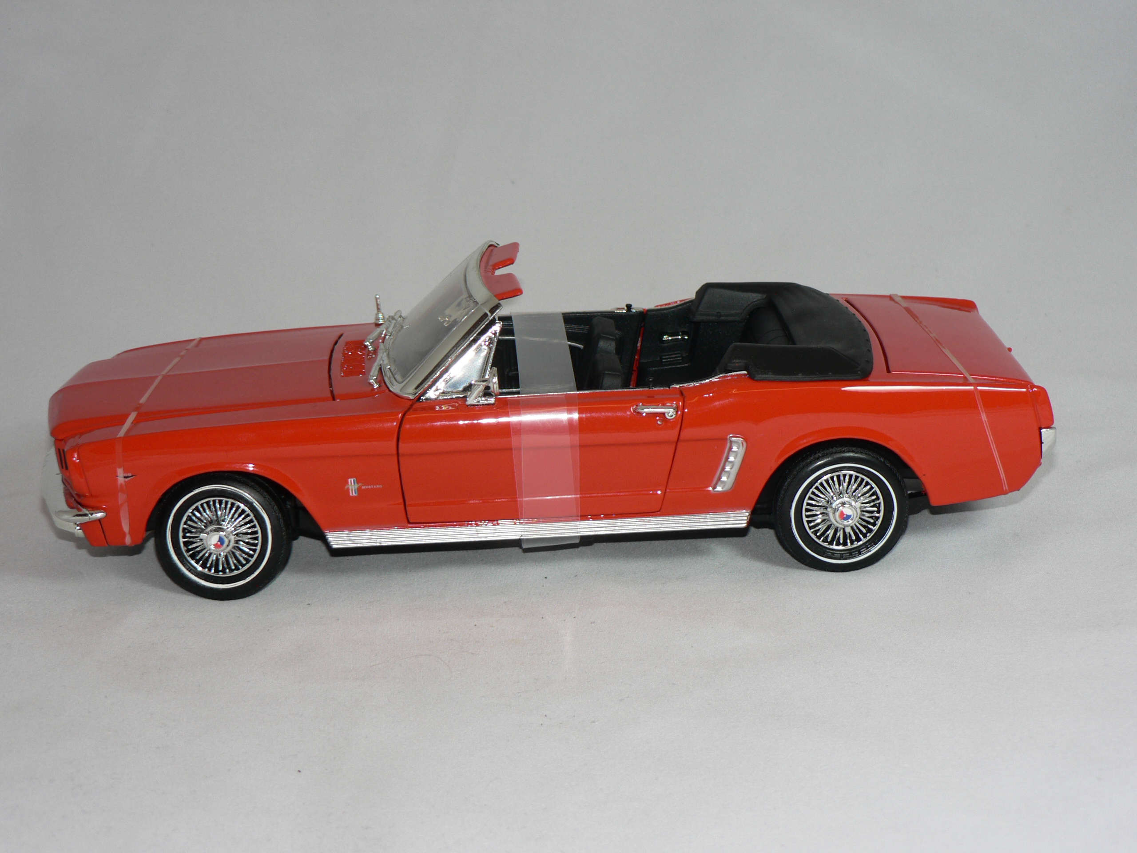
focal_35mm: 76
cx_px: 568
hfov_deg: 25.7
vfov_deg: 19.4
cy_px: 426
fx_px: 2496
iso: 80
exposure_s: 1/60
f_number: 3.2
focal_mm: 12.6
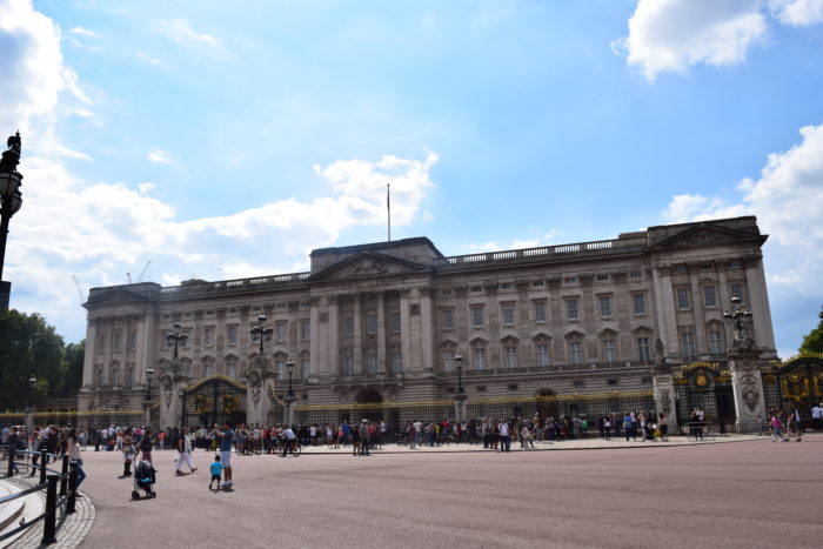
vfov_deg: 47.9
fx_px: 617
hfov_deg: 67.4
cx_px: 412
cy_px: 274
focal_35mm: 27
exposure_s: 1/640
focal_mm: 18
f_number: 11
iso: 200
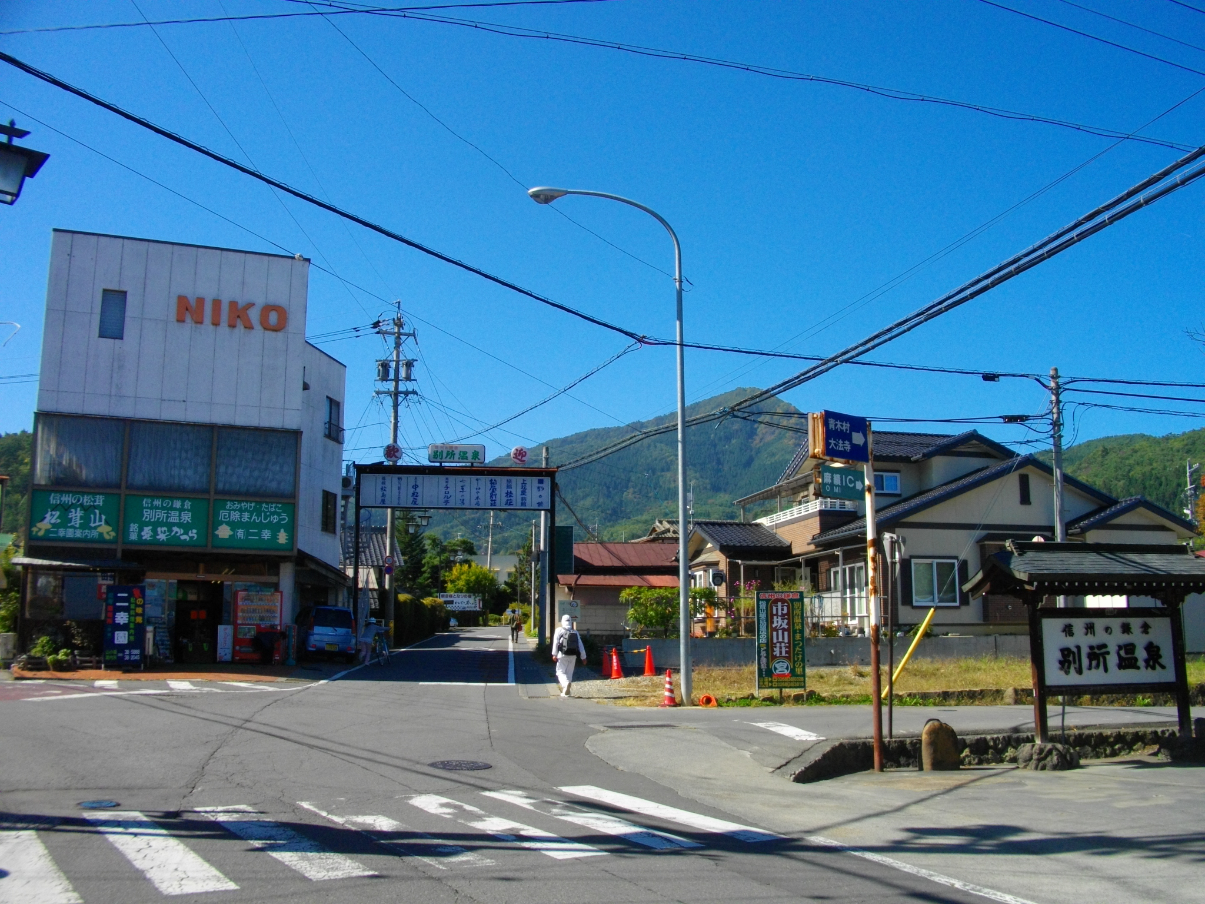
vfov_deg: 44.2
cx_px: 602
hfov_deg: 56.8
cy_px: 452
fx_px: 1114
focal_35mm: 32
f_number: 5.5
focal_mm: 5.7
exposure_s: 1/320
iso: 100
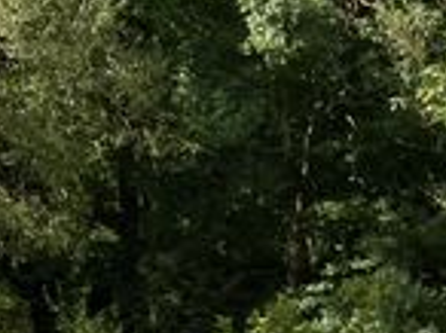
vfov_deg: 12.0
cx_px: 861
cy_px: 577
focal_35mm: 114
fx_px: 1466
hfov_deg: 14.6
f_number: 1.8
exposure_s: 1/1377
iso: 32
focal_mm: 4.25
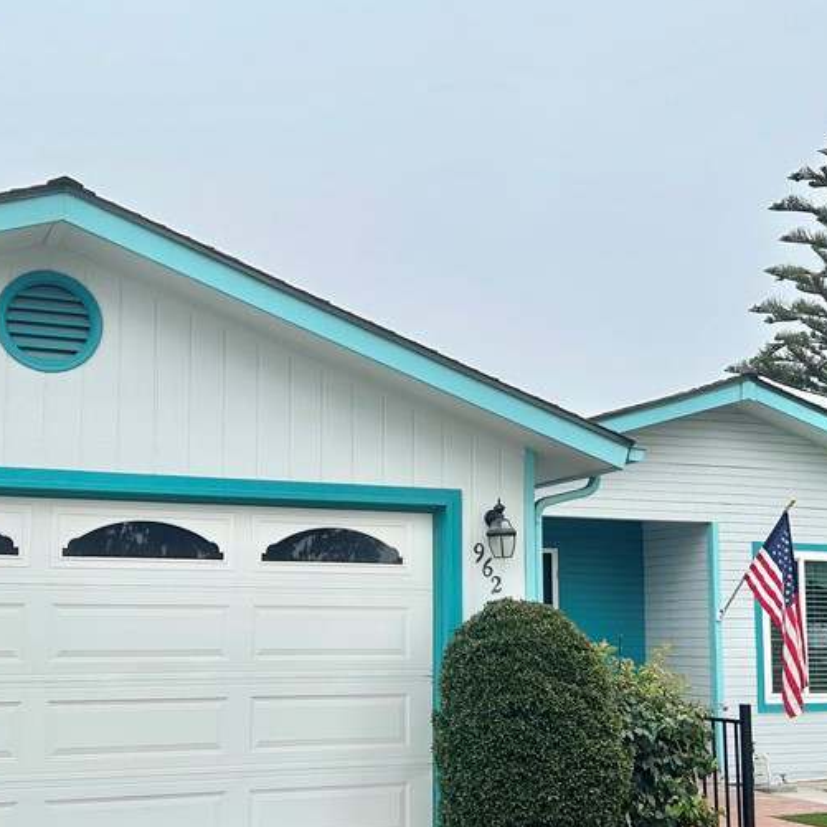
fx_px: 1270
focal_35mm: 47
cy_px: 489
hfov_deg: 36.1
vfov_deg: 36.0
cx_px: 401
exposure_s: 1/1468
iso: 50
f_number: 1.5
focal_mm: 5.7
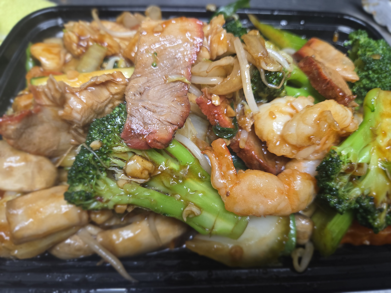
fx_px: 260
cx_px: 196
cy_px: 146
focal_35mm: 23
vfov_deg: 58.9
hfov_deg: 73.9
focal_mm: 5.4
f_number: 1.8
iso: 320
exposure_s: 1/40
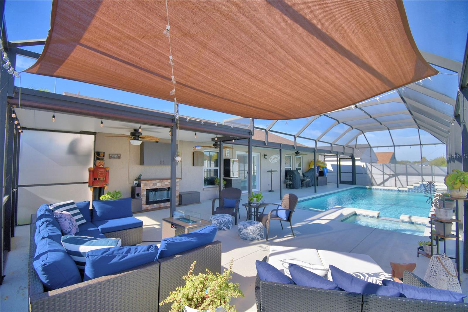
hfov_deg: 100.4
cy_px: 156
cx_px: 234
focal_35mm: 15
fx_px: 195
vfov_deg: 77.3
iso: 125
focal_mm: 10
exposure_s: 1/500
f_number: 4.5
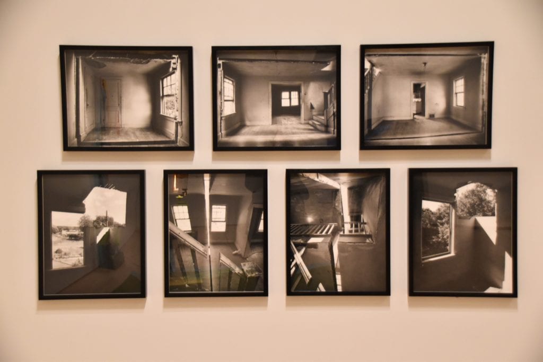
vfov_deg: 23.8
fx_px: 860
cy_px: 181
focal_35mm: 57
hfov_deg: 35.0
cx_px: 272
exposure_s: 1/60
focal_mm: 38
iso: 2800
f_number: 4.2
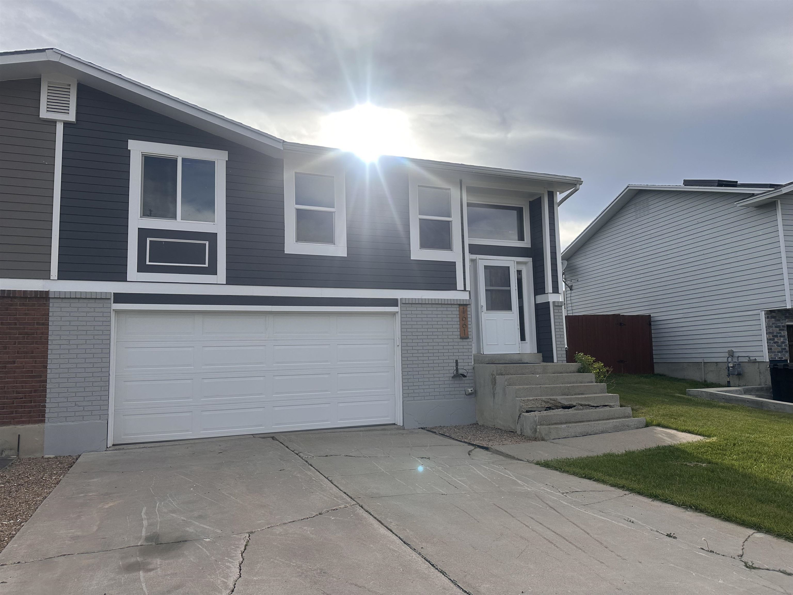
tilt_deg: +7.2
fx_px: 550
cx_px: 396
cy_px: 298
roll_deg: -0.2
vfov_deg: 56.8
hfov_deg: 71.6
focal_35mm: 24
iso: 80
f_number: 1.78
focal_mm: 6.86
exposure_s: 1/4348
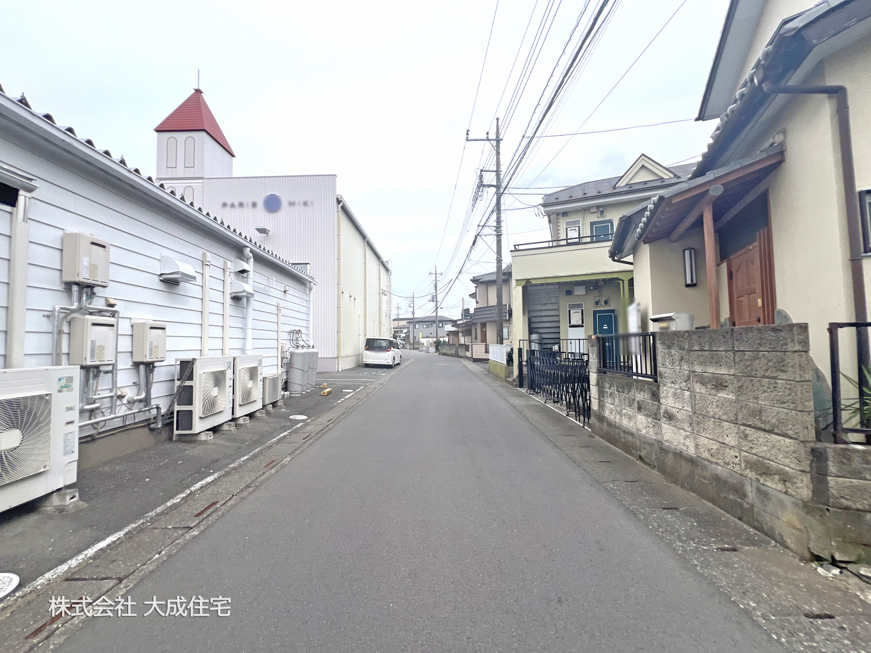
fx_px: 327
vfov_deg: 89.9
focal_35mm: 13
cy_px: 326
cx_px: 436
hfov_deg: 106.2
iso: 32
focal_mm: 1.57
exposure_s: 1/1179
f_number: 1.8
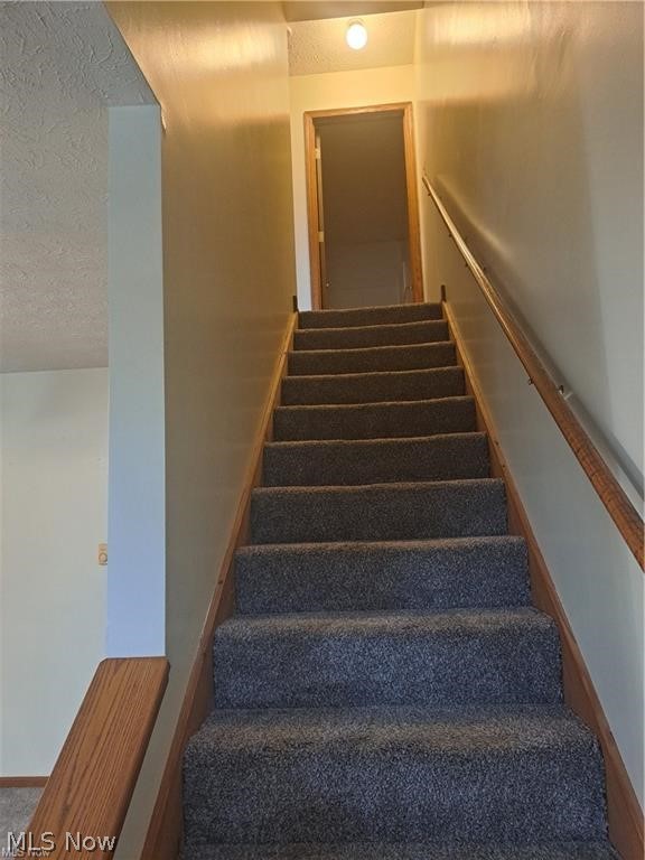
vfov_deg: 71.6
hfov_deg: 56.8
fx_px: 596
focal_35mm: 24
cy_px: 430
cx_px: 322
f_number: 1.8
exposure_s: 1/40
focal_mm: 5.23
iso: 320
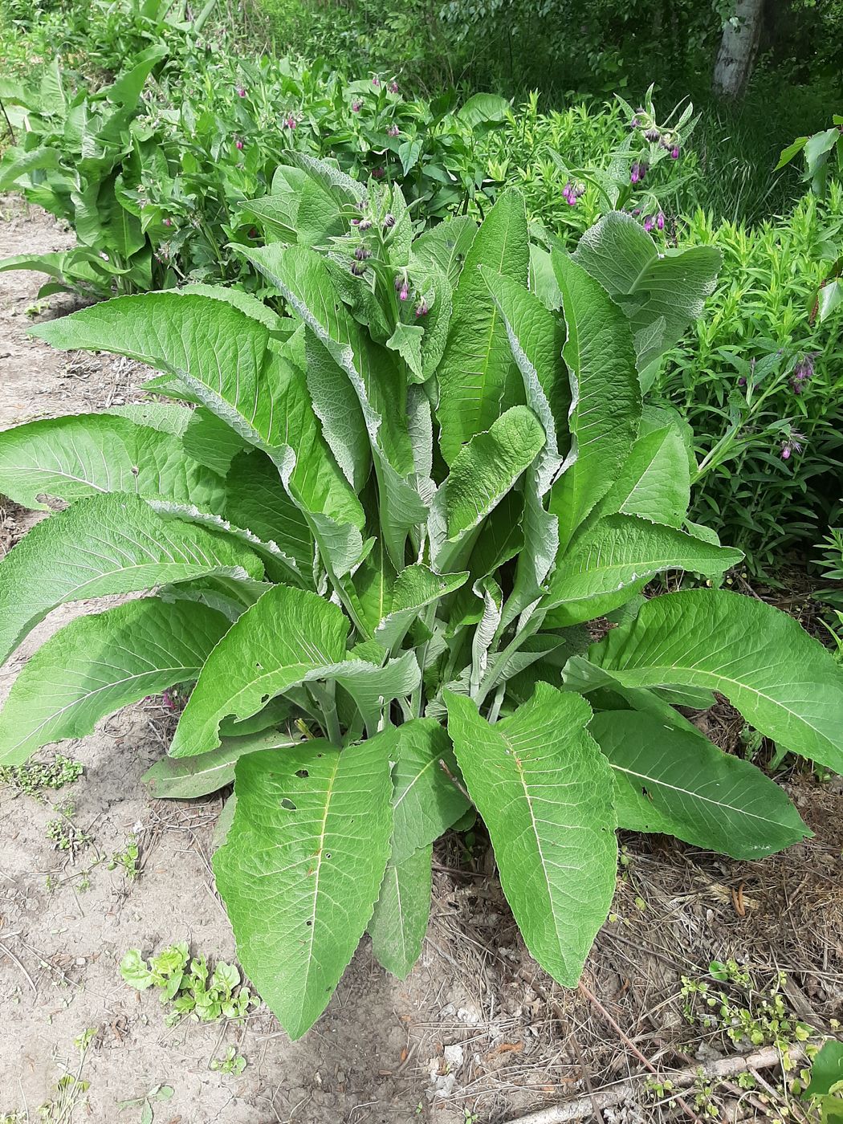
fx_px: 844
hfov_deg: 53.1
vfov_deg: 67.3
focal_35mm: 26
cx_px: 422
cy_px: 562
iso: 40
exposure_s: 1/686
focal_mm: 3.93
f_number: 1.7
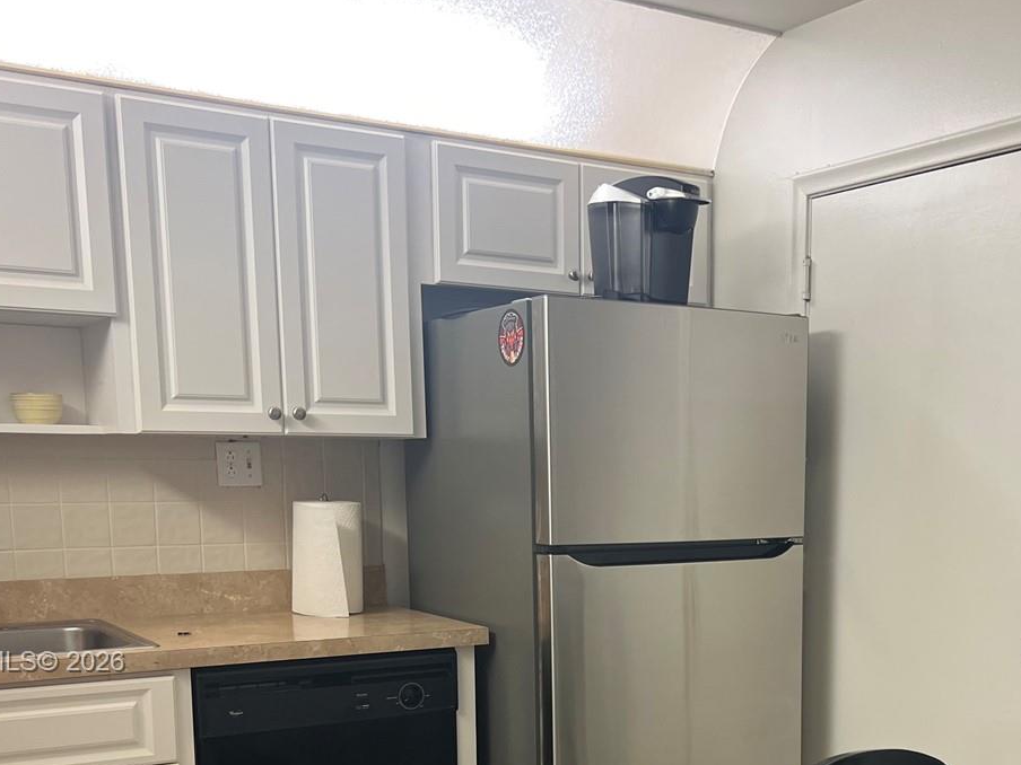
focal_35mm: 46
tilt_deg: -7.7
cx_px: 677
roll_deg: +0.2
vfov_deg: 30.4
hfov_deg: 40.7
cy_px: 663
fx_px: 1357
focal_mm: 5.7
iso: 125
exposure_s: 1/60
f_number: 1.5
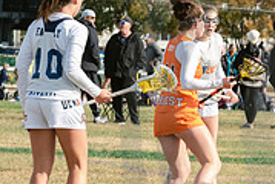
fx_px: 4048
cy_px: 208
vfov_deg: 2.6
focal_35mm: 529
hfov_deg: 3.9
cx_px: 508
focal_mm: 130
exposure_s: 1/800
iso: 250
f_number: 7.1
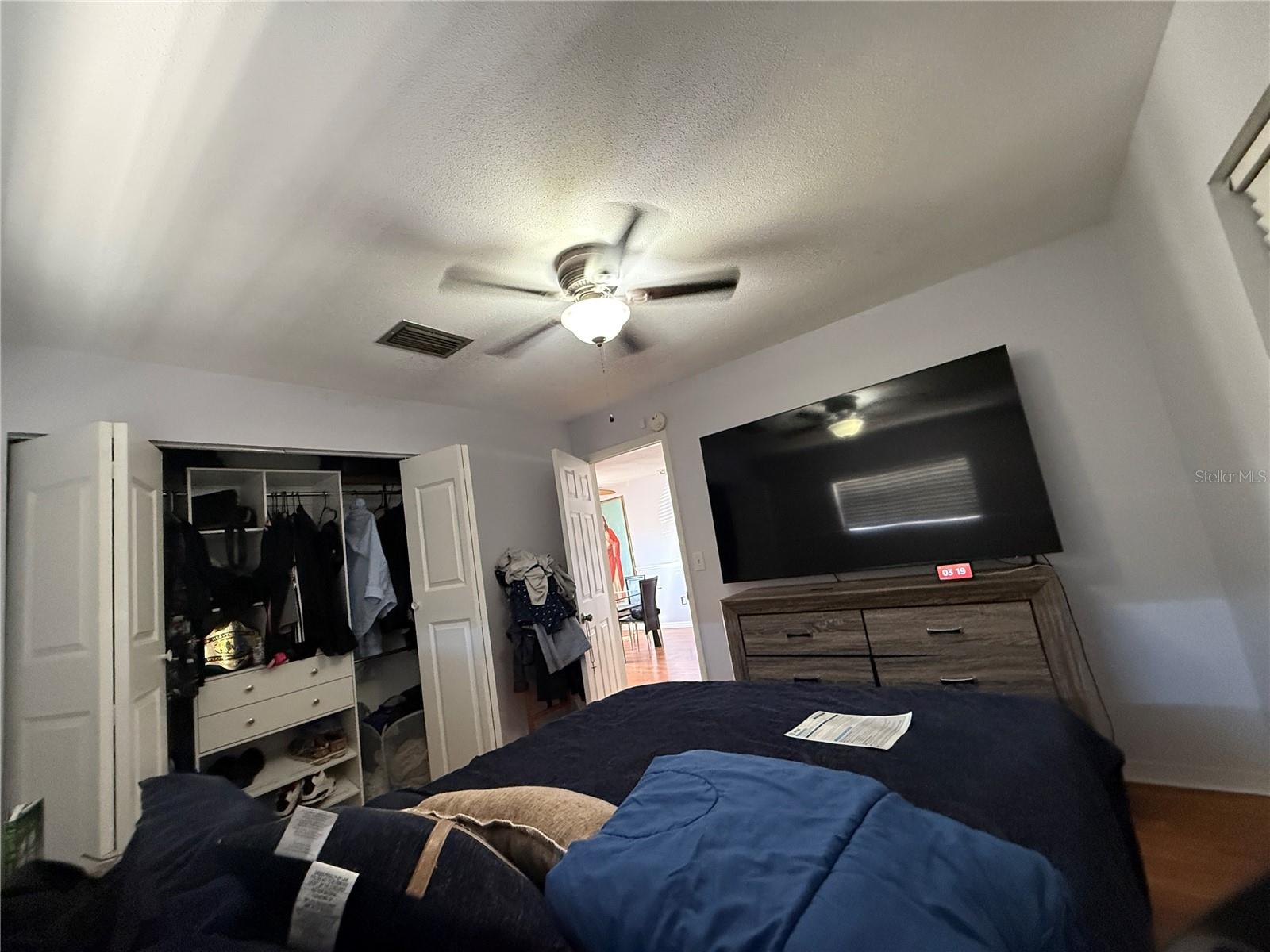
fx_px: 514
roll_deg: +8.4
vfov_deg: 85.7
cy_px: 476
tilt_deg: +8.3
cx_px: 635
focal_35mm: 14
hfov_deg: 102.1
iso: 640
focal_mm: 2.22
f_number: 2.2
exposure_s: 1/60
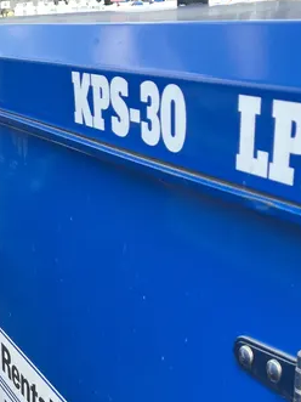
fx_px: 719
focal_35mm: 62
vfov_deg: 29.5
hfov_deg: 23.4
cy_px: 383
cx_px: 80
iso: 25
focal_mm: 3.99
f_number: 1.8
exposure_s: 1/154
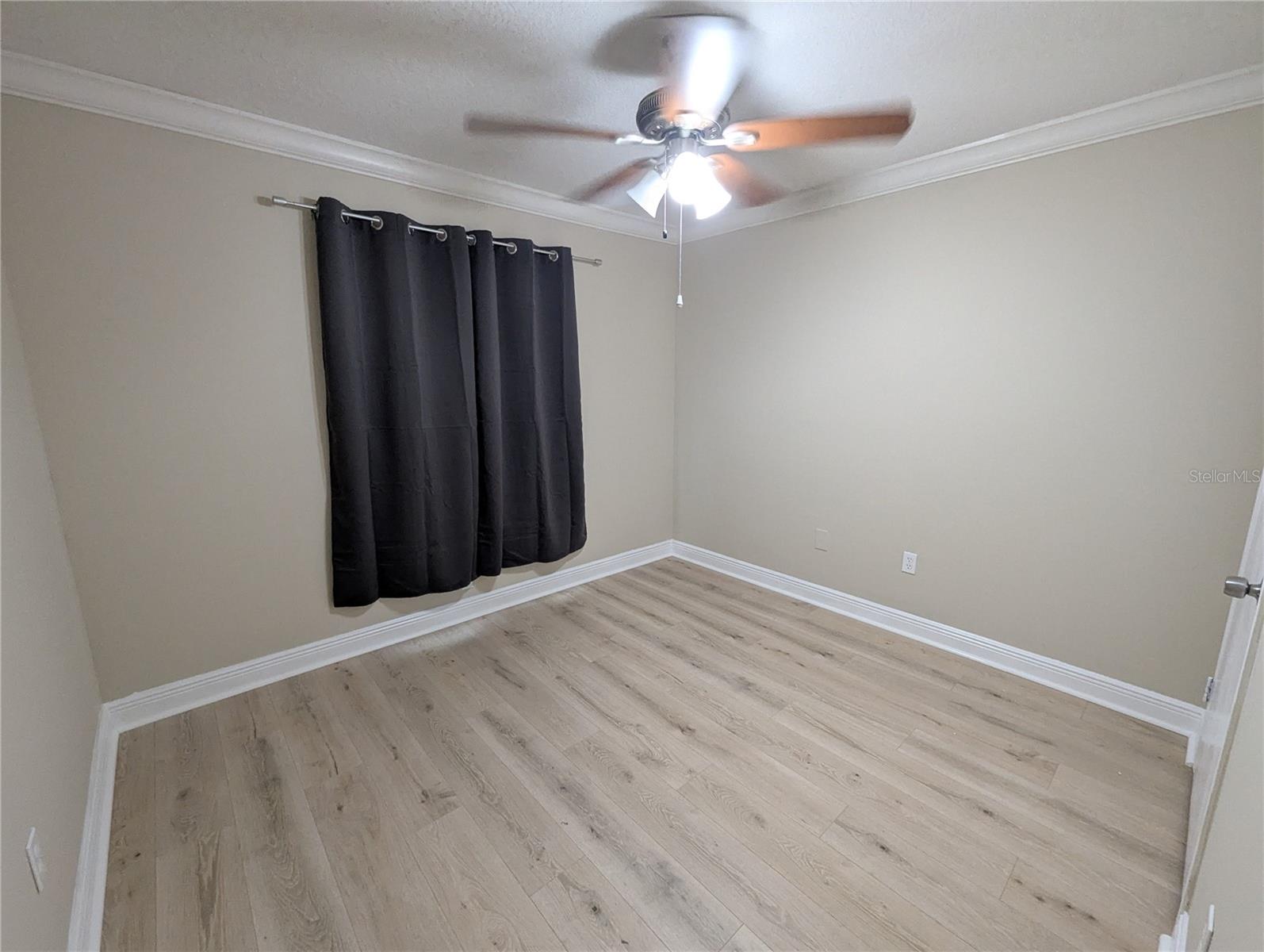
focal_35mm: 13
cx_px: 632
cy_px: 476
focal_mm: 1.95
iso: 247
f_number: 2.2
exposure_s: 1/23.8
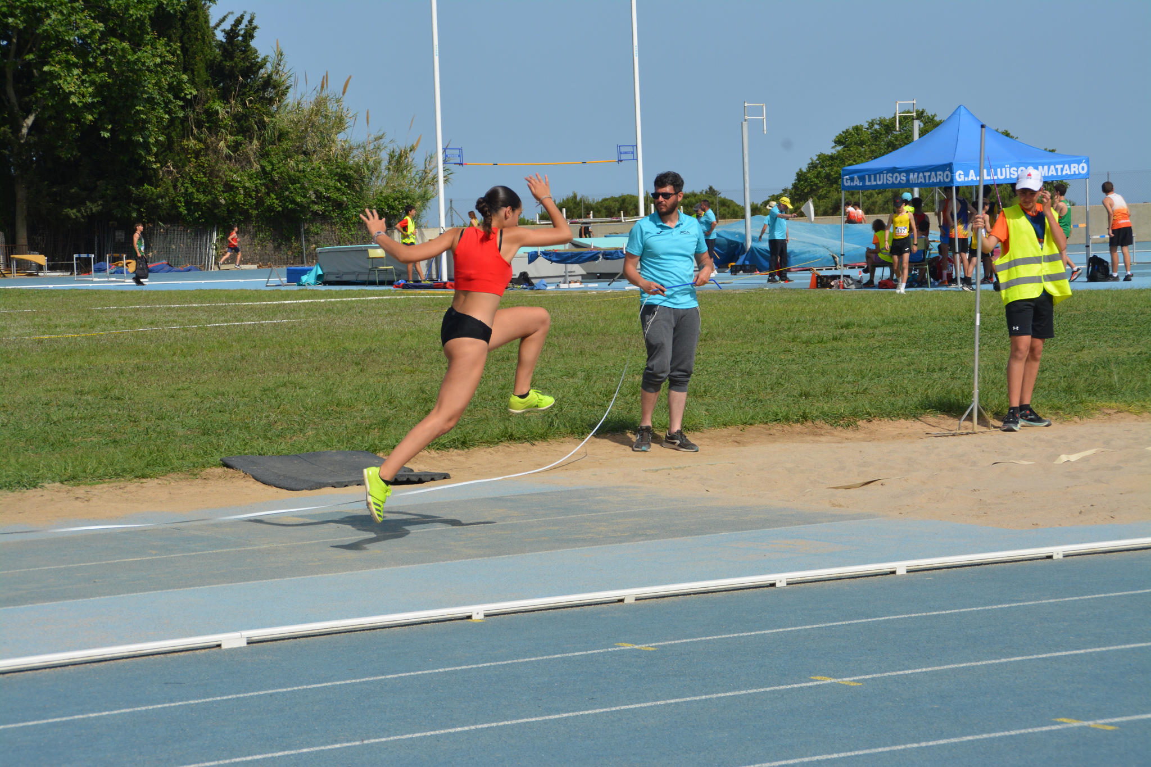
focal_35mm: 102
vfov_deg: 13.4
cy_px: 384
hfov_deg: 20.0
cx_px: 576
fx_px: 3261
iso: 400
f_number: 7.1
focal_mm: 68
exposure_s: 1/2000
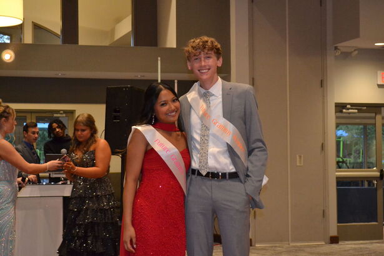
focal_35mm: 82
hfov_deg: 24.6
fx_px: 880
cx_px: 192
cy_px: 128
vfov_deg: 16.6
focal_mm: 55
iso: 3200
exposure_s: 1/60
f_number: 5.6
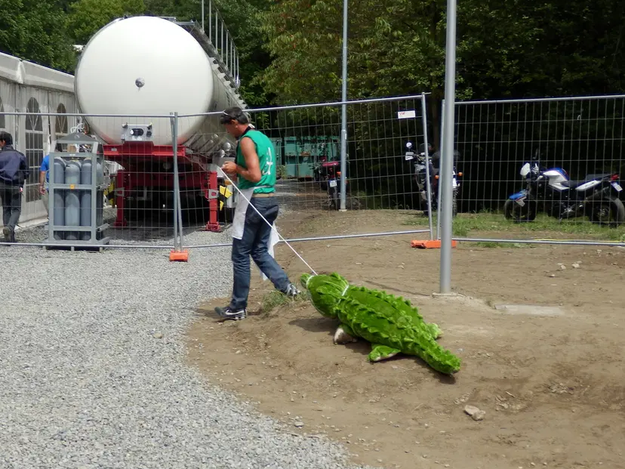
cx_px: 272
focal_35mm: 58
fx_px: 1047
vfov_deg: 25.2
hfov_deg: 33.2
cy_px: 242
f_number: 10.4
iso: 80
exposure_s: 1/160
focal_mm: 7.3
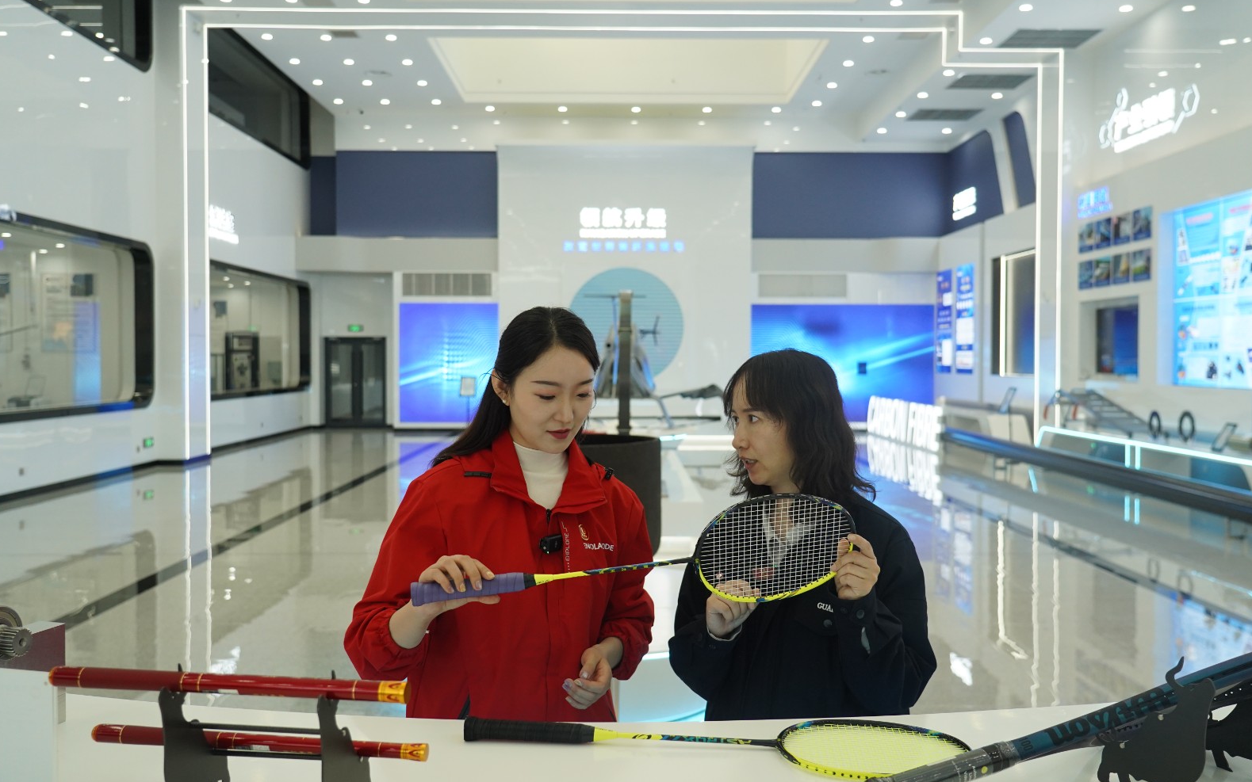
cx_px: 625
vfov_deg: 39.4
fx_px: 1092
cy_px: 388
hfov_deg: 59.7
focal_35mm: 32
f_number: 4
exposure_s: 1/500
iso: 1600
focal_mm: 31
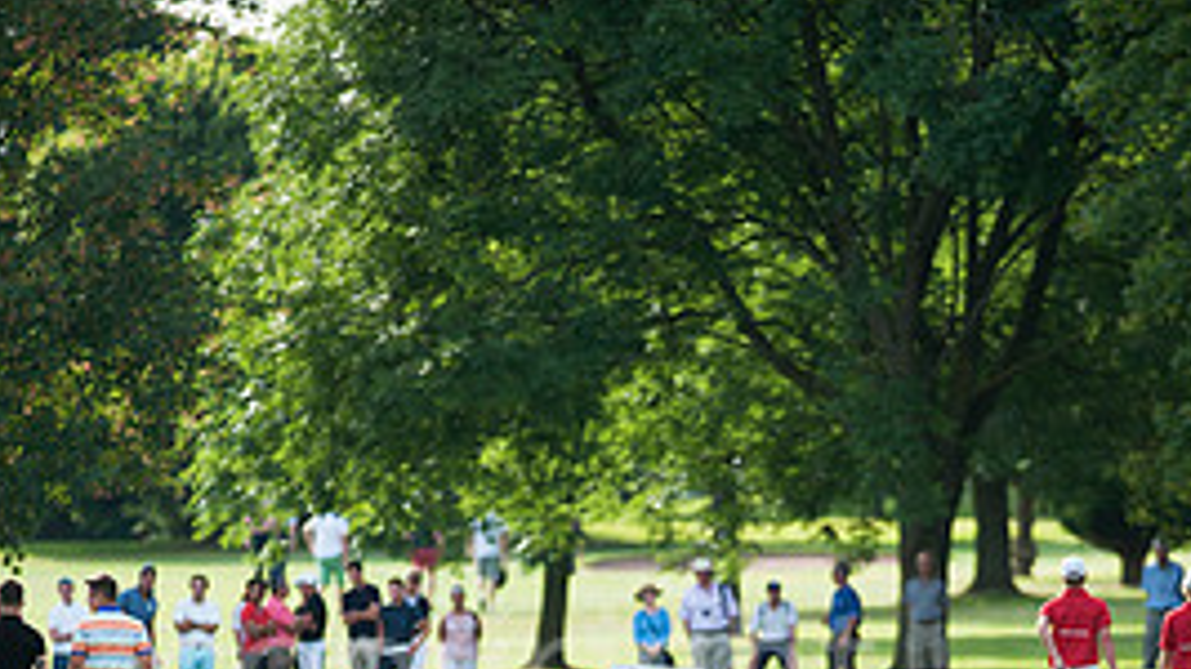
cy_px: 914
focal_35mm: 530
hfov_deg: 4.1
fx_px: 16733
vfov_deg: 2.3
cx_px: 645
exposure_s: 1/1250
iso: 400
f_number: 4
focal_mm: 300
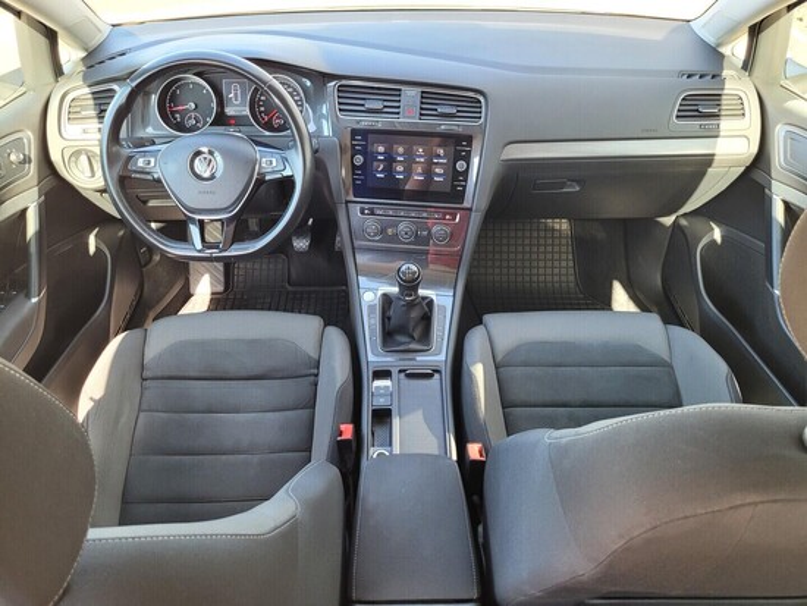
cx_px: 404
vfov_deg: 53.1
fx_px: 606
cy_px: 303
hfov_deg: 67.3
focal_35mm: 26
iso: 160
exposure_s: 1/100
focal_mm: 5.4
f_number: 1.8
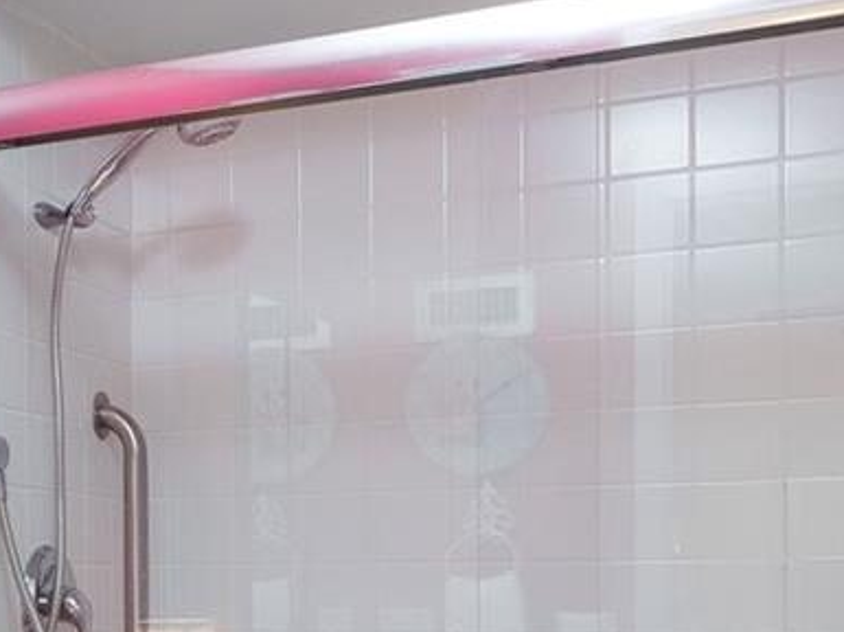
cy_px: 564
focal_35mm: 64
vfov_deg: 22.4
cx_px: -169
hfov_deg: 26.8
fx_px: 1559
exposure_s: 1/1.25
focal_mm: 16
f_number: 11
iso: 400
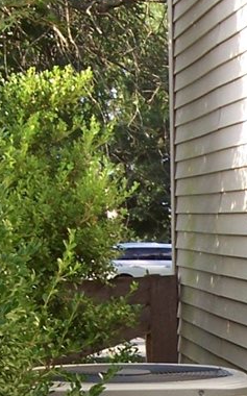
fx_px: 1543
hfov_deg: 9.0
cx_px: 310
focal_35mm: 143
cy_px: 321
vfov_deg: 14.5
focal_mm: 6.7
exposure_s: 1/250
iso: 80
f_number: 2.8
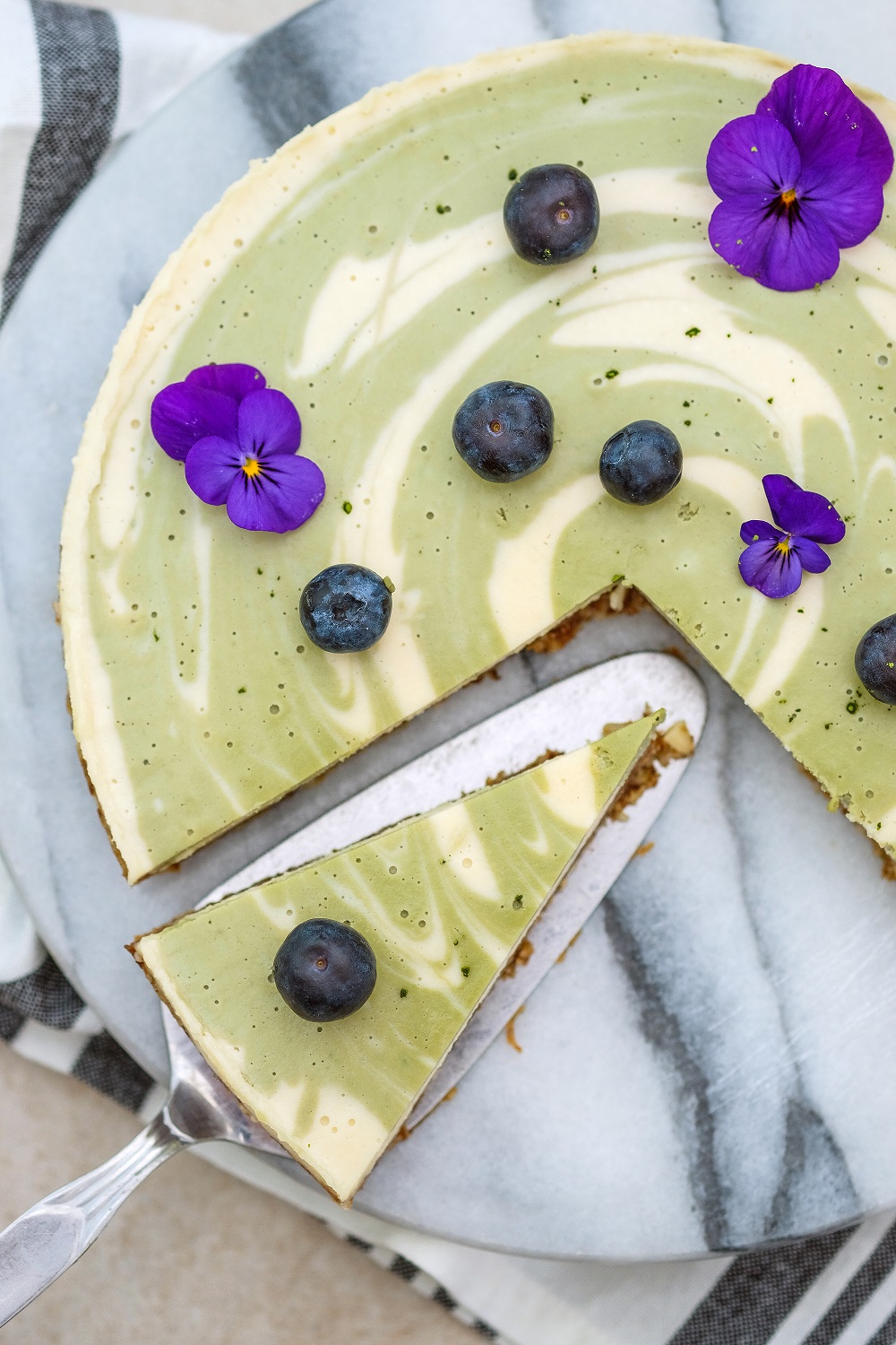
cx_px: 448
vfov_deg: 22.6
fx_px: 3360
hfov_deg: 15.2
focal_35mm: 90
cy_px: 672
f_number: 2.8
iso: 400
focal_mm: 60
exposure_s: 1/1250
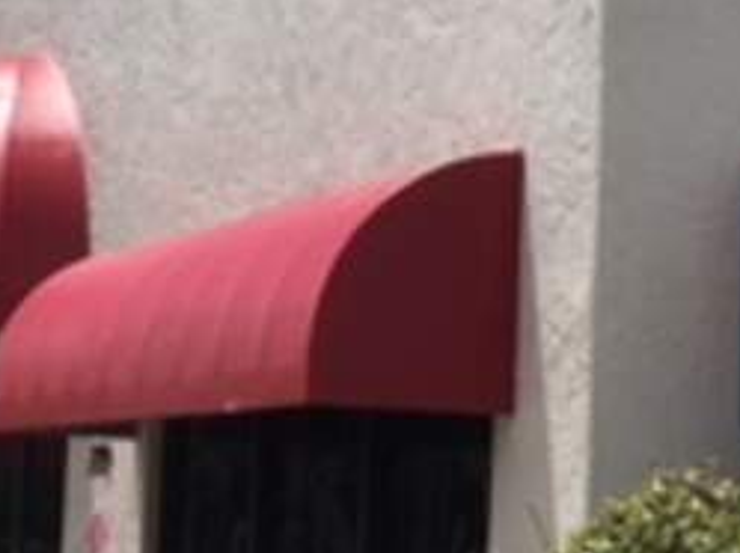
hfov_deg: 14.1
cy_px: 235
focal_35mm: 140
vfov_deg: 10.6
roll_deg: -0.7
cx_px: 380
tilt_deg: +7.3
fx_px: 2989
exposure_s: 1/1789
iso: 25
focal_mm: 4.15
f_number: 2.2
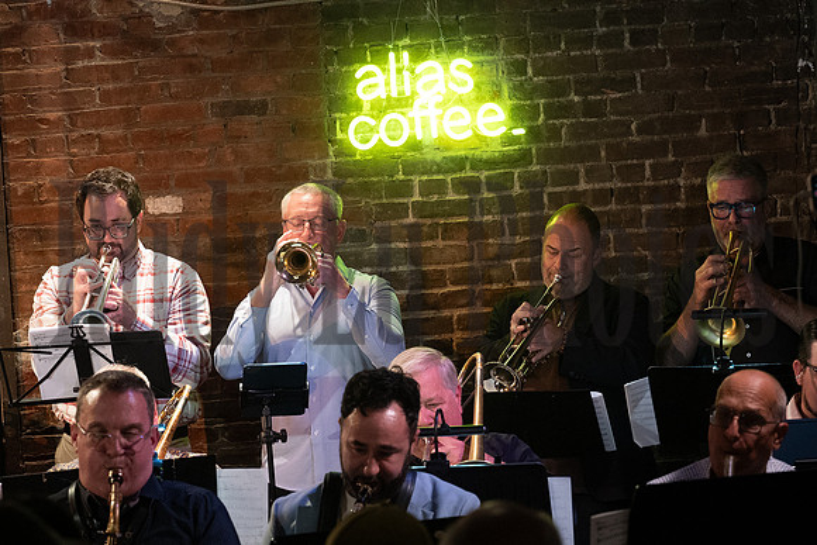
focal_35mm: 172
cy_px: 272
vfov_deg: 8.0
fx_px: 3904
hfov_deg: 11.9
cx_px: 408
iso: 5000
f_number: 5.6
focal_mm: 115
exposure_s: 1/125
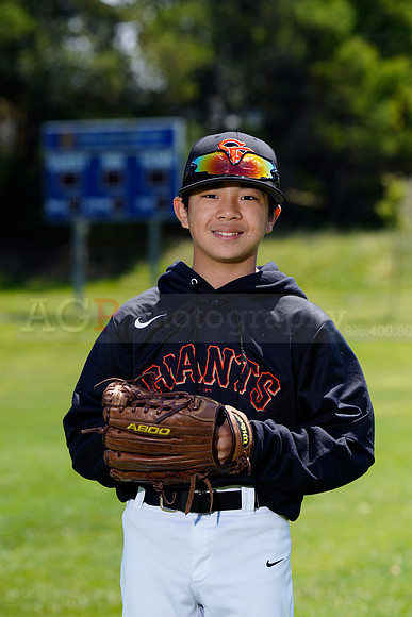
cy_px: 308
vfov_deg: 12.4
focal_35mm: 165
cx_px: 206
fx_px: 2831
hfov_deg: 8.3
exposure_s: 1/250
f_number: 6.3
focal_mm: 165
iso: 100
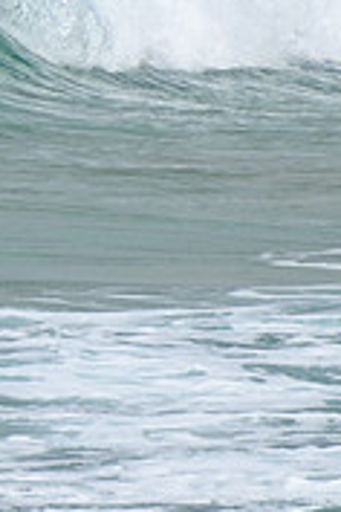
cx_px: -407
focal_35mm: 1807
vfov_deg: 1.1
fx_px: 25672
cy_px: 7
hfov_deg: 0.8
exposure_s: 1/2000
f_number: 5.6
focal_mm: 400
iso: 140
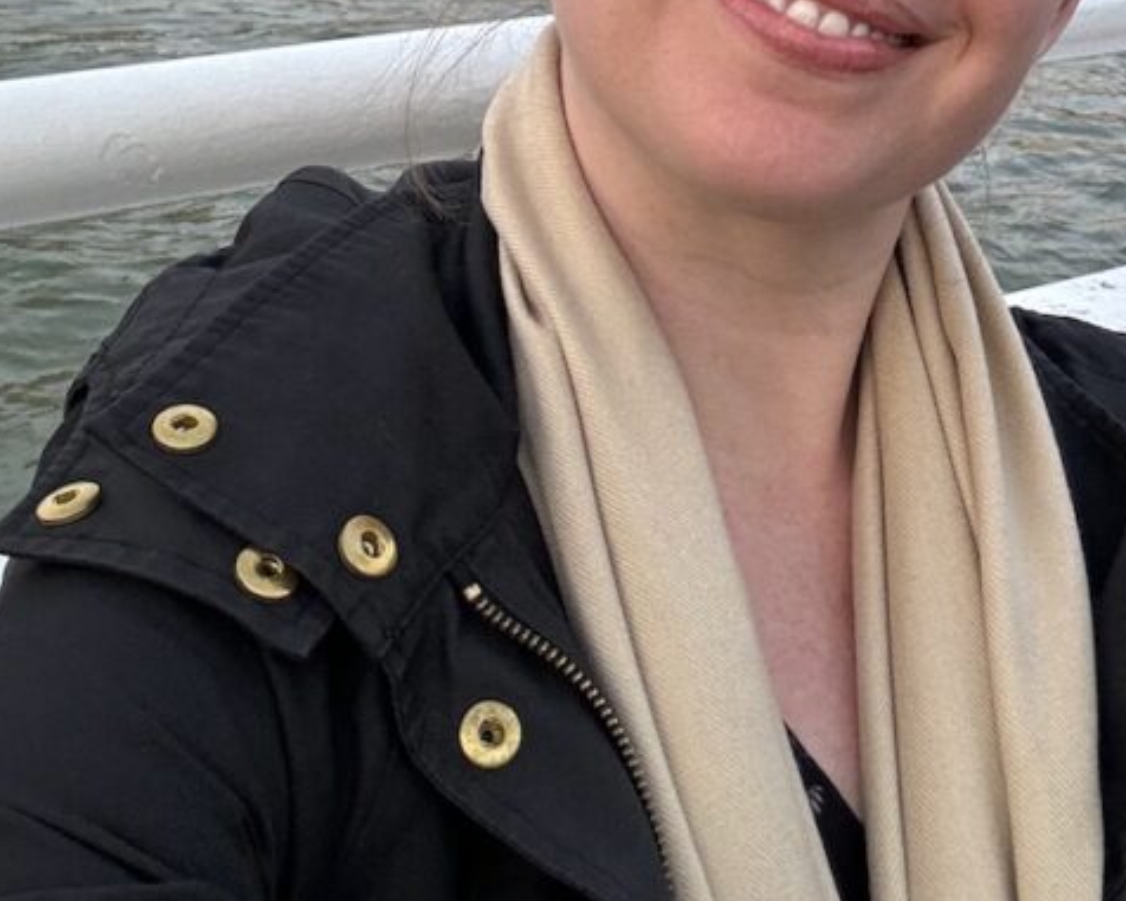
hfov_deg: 29.8
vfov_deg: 22.6
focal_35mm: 63
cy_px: -137
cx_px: 745
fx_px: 2100
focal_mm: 2.69
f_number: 1.9
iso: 80
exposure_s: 1/84
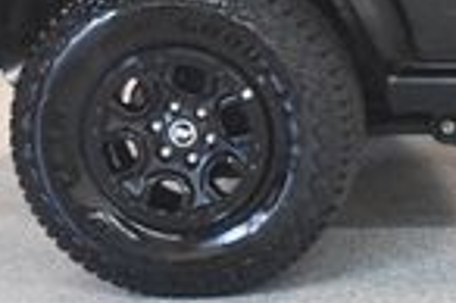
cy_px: -91
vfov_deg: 9.3
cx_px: 696
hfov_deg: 13.3
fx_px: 1835
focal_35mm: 145
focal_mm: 22
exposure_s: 1/125
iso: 2800
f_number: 3.5
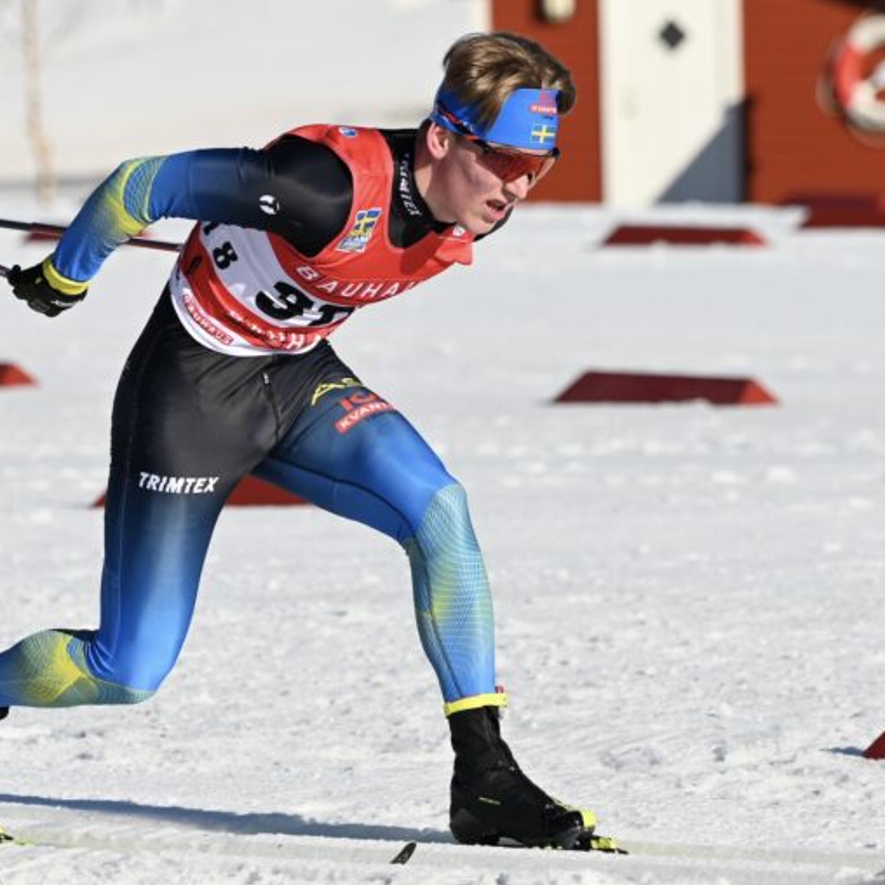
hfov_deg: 8.8
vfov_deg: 8.8
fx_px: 5756
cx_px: 383
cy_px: 442
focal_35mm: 199
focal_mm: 155
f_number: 4
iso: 100
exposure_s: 1/1250
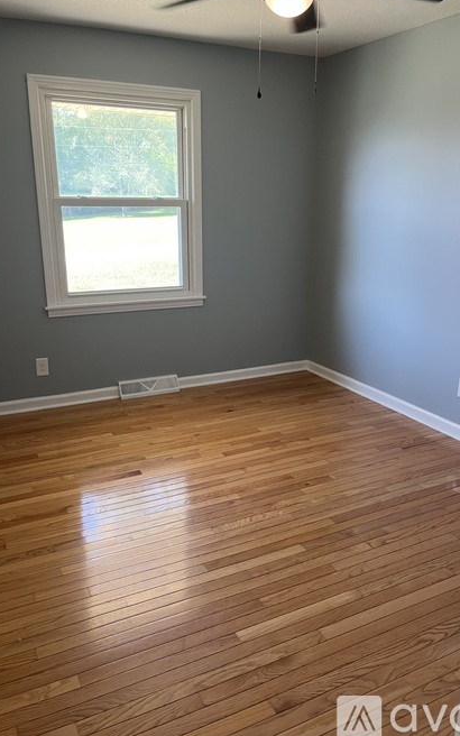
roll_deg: +0.1
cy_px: 366
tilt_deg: -16.3
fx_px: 562
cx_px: 238
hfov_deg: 44.5
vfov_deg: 66.5
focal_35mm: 28
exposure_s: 1/60
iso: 100
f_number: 1.6
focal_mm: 5.1
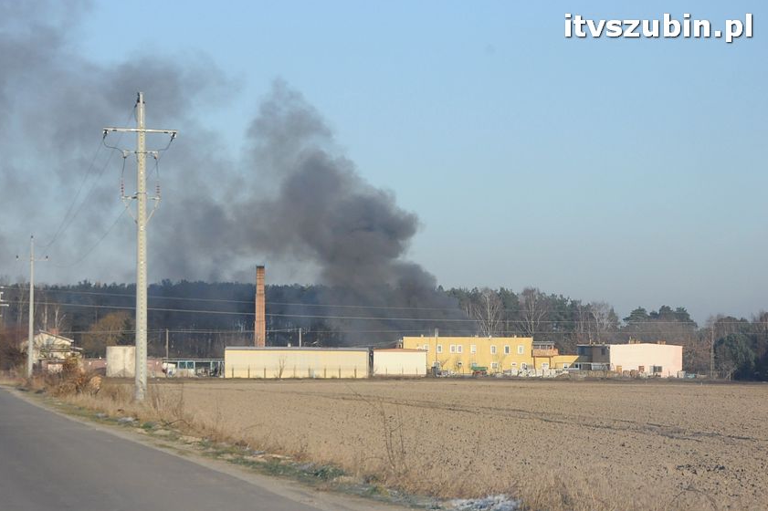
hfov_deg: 20.4
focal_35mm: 100
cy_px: 256
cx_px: 382
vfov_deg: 13.7
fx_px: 2132
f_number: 10
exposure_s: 1/1600
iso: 1250
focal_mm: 66
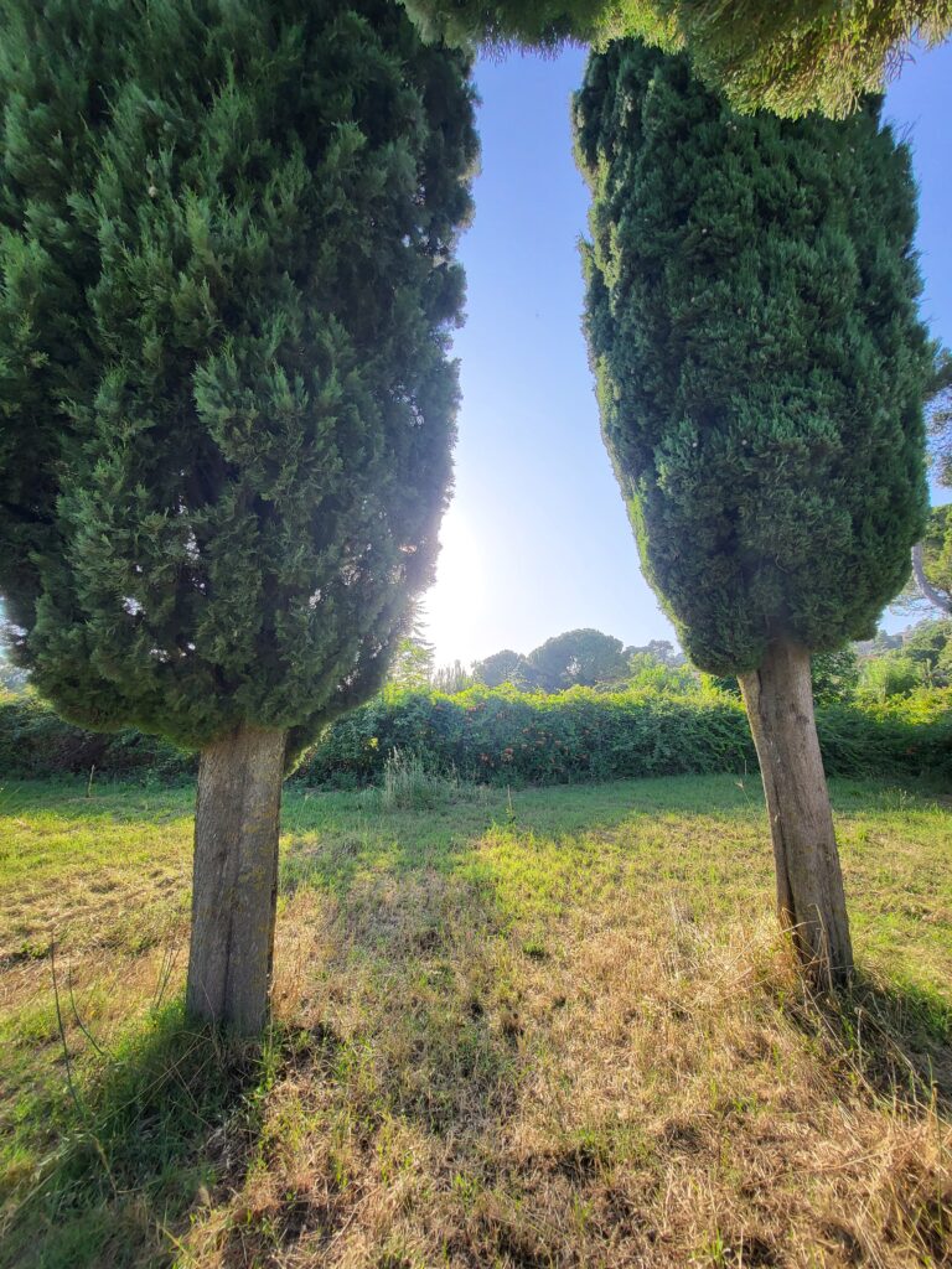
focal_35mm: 13
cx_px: 476
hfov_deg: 89.9
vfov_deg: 106.2
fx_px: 477
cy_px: 634
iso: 32
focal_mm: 1.74
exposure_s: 1/276
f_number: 2.2
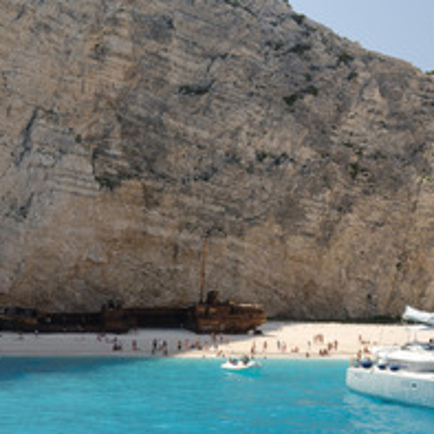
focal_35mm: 58
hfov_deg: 28.8
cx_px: 79
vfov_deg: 29.1
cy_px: 323
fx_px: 823
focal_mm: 18
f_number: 6.3
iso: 200
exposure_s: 1/160
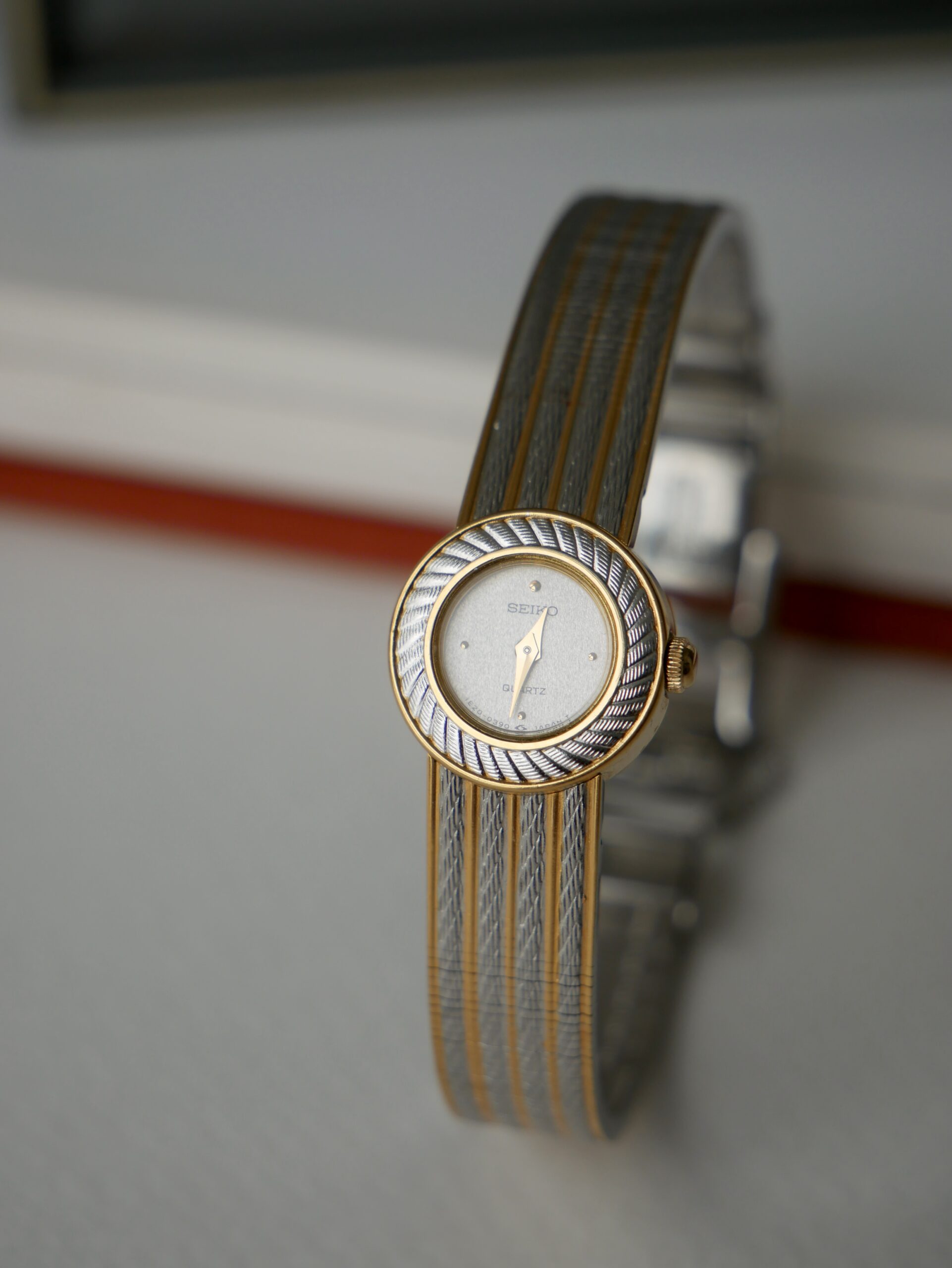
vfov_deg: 22.2
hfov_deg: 16.8
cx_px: 476
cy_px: 634
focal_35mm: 88
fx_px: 3225
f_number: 5.6
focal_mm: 44
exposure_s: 1/320
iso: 200
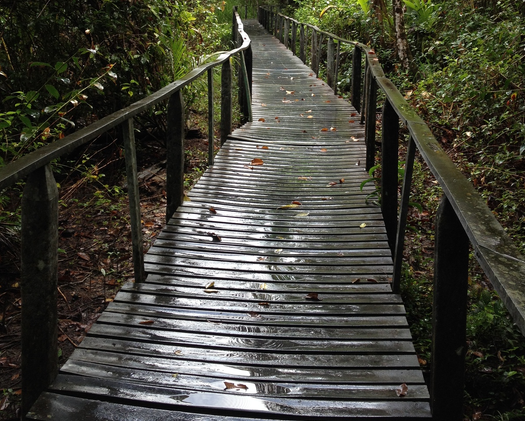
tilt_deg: -10.6
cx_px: 265
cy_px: 90
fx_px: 715
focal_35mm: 46
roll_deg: +0.2
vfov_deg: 32.0
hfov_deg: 40.3
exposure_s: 1/135
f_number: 2.4
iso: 50
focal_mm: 4.28
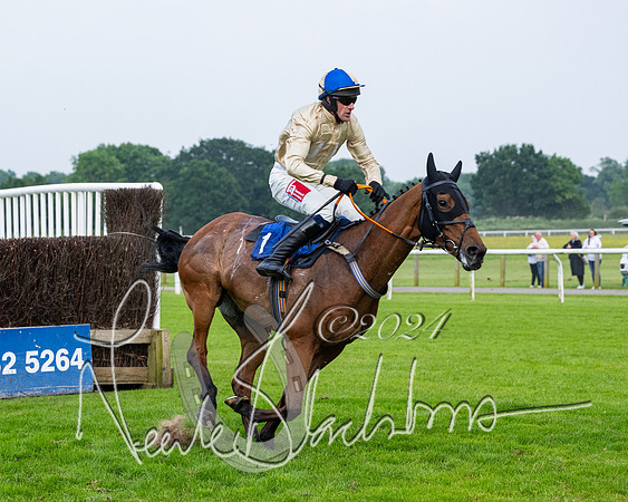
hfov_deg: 17.7
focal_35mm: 108
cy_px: 255
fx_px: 2014
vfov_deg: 14.2
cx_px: 263
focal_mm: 70
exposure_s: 1/2000
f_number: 4
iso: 800
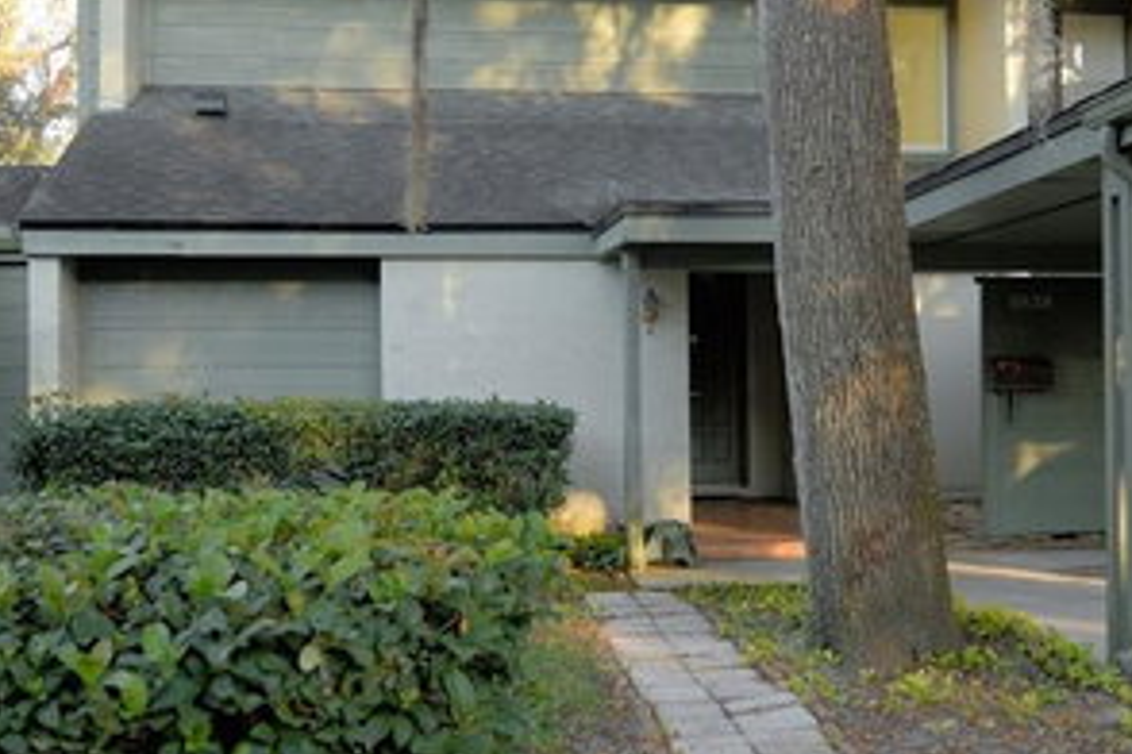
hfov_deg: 40.0
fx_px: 1541
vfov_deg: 27.5
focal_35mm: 49
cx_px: 720
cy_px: 335
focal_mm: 30
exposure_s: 1/125
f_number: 5.6
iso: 250
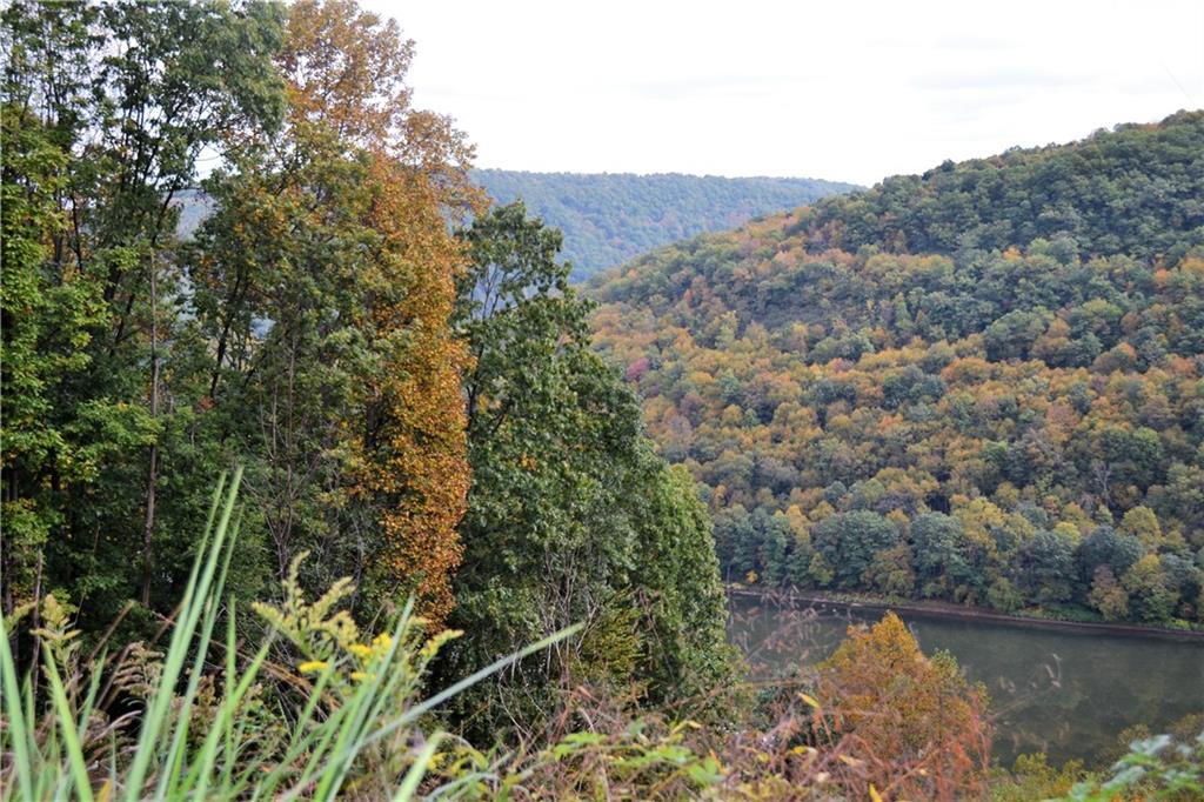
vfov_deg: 29.8
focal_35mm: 45
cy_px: 401
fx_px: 1504
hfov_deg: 43.6
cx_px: 602
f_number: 4.8
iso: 100
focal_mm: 30
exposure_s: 1/200
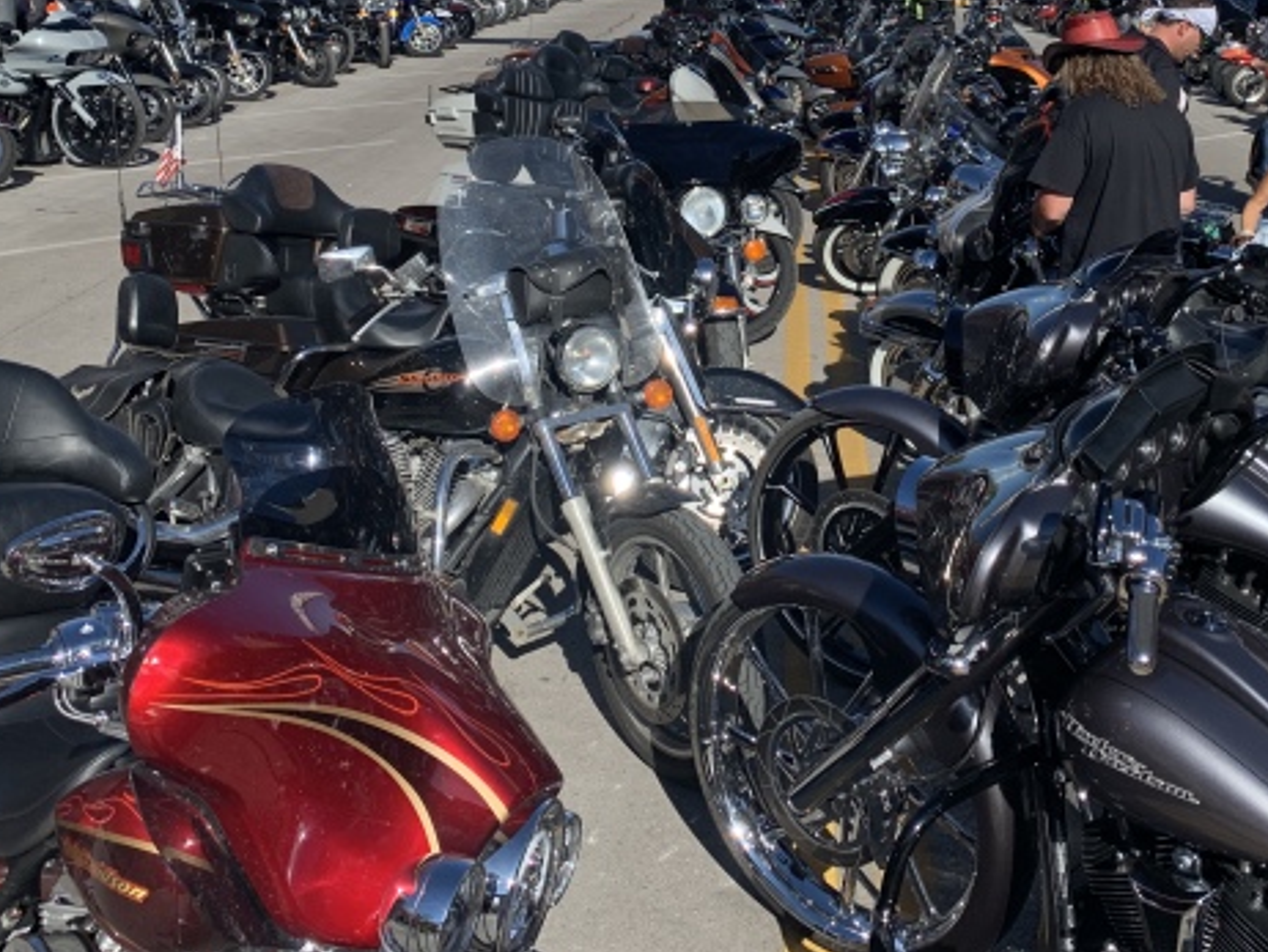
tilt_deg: -6.3
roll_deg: -1.1
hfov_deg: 41.7
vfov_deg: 31.1
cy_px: 137
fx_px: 1649
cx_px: 793
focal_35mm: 45
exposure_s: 1/2160
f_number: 1.8
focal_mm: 4.25
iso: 25
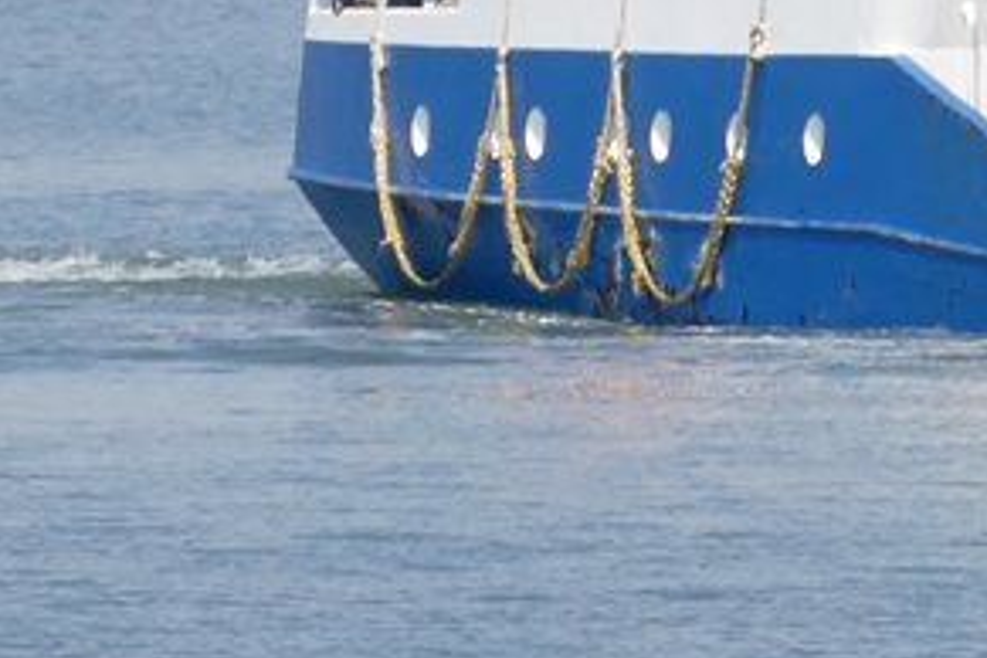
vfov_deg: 0.6
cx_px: 2608
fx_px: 67577
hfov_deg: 0.8
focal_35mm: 2465
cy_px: -146
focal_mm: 145.09
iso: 125
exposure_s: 1/500
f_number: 6.3
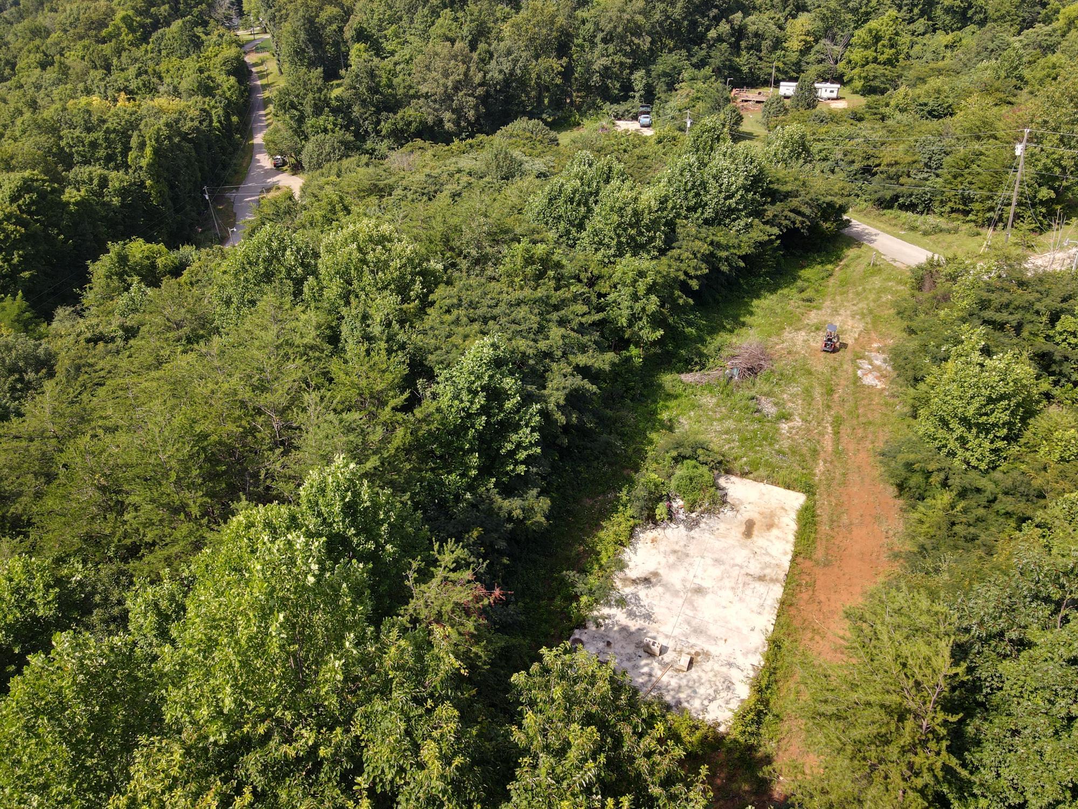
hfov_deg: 71.6
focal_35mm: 24
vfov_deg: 56.8
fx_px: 747
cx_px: 539
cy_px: 404
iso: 100
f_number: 2.8
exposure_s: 1/20
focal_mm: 4.5
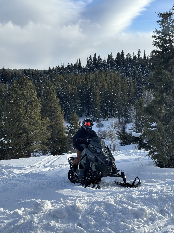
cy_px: 116
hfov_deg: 30.3
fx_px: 322
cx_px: 87
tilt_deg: -4.4
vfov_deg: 39.7
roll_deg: +0.7
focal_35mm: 48
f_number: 1.78
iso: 64
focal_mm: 6.76
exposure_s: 1/2717
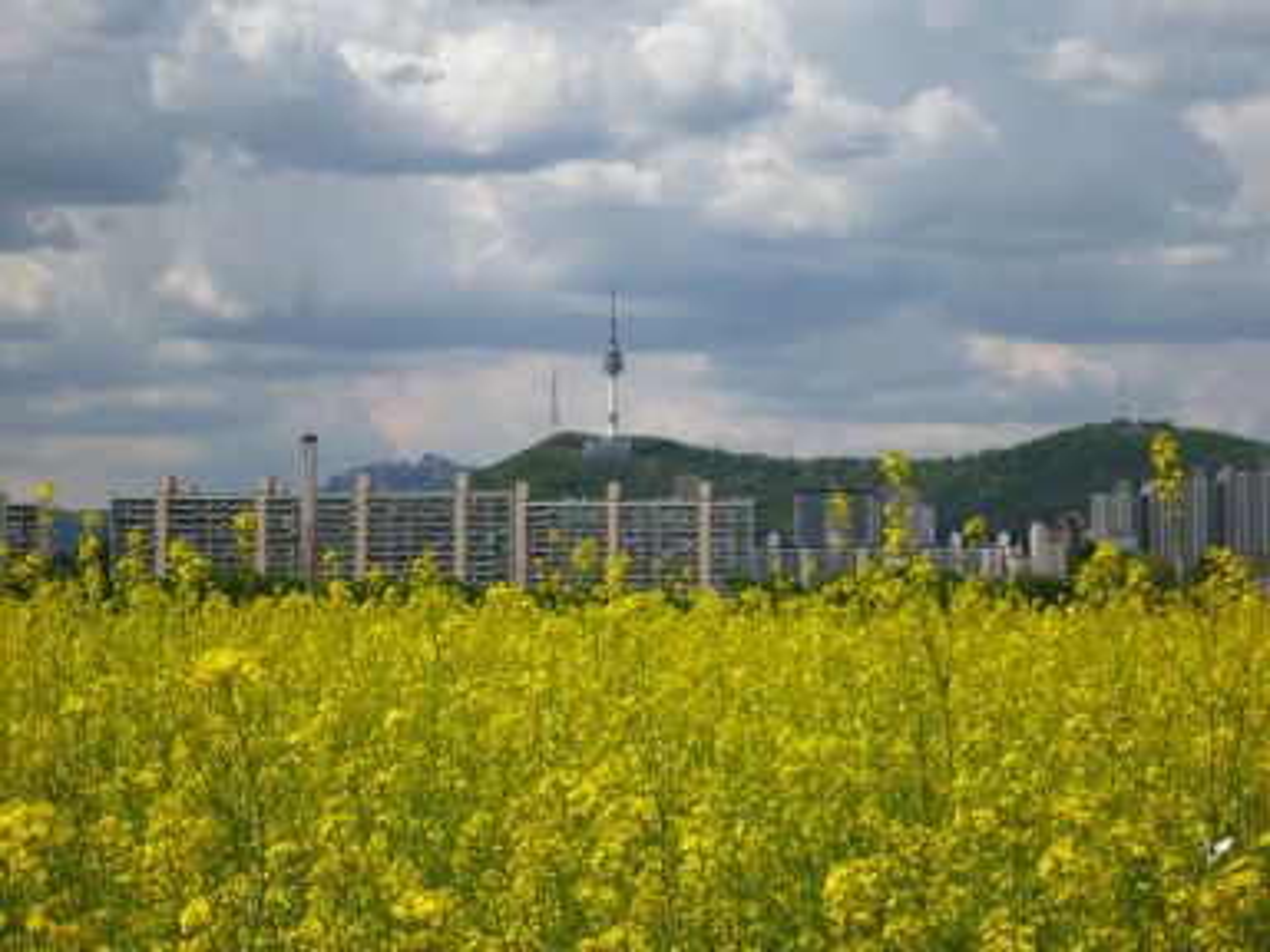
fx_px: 3962
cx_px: 635
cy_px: 476
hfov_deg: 18.2
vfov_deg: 13.7
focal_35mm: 108
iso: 100
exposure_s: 1/500
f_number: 5.7
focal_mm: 19.2
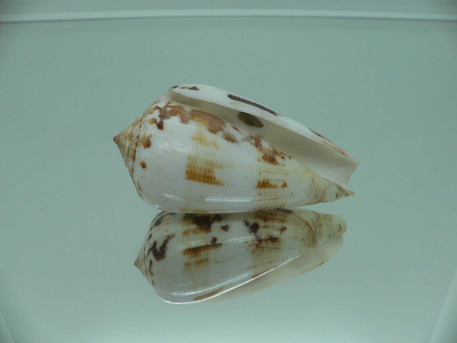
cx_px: 228
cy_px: 172
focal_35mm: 35
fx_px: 462
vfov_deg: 40.7
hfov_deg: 52.6
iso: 80
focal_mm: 4.6
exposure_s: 1/80
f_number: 2.8
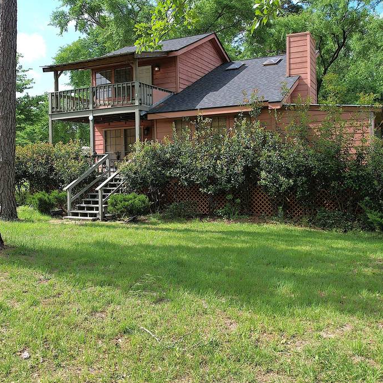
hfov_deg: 46.8
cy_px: 171
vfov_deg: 47.1
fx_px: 438
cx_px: 141
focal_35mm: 35
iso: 100
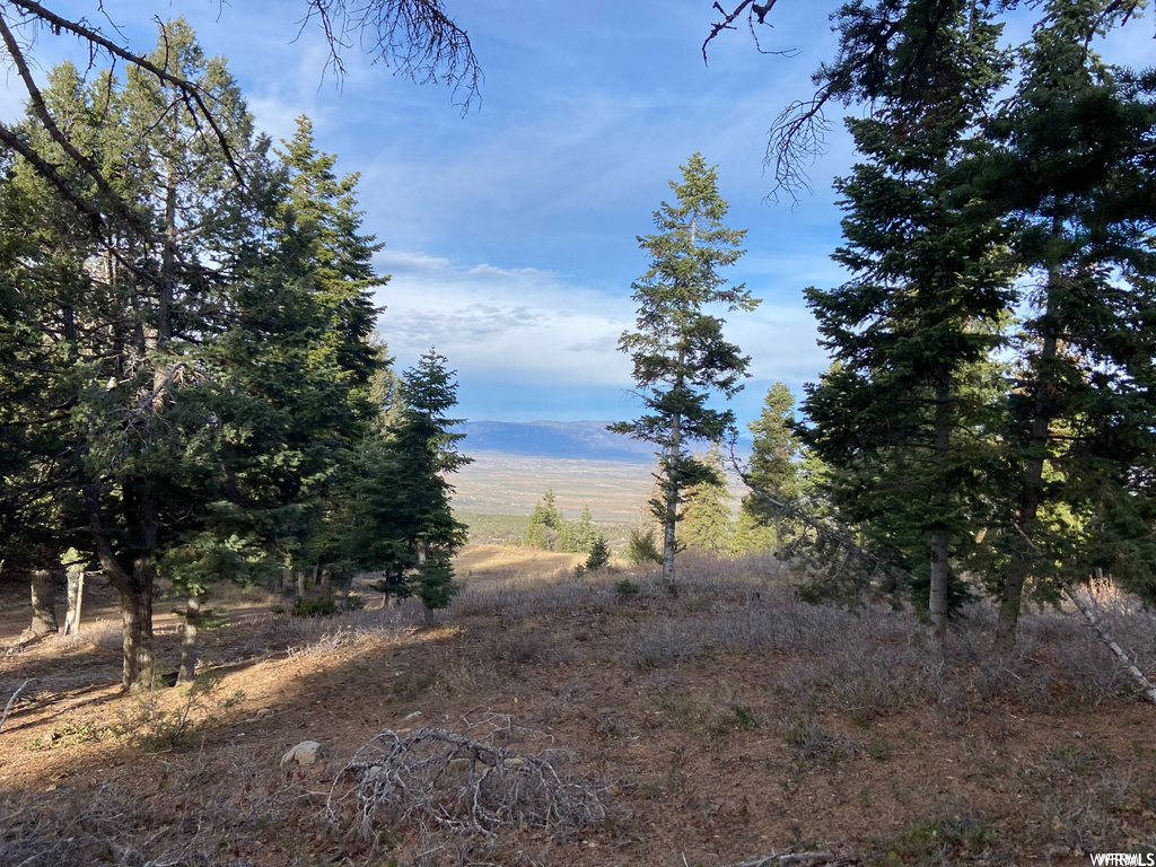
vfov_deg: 53.1
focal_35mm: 26
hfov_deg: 67.3
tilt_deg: -3.6
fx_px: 868
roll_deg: -1.6
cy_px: 434
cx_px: 578
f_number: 1.8
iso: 32
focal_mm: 4.25
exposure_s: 1/1016
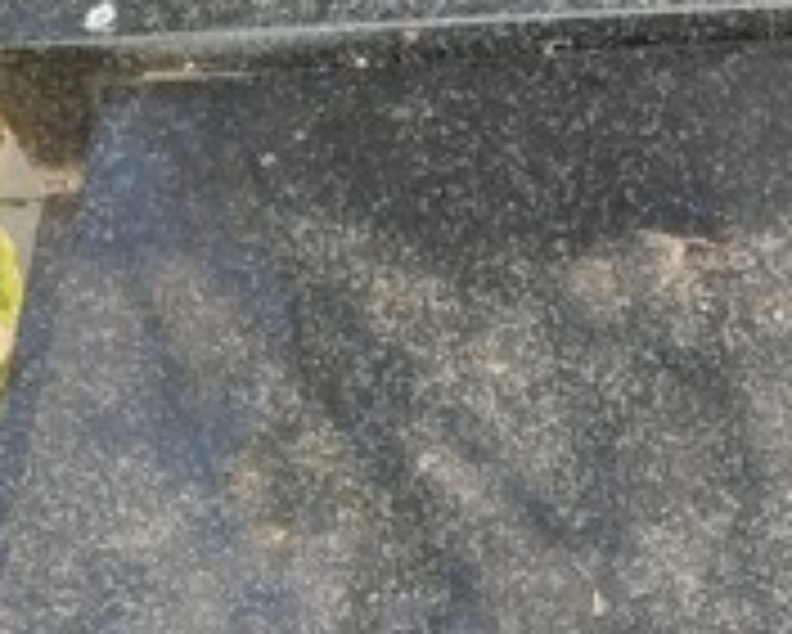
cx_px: 819
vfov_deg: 12.3
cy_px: 1264
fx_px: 2603
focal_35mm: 111
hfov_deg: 16.9
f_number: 1.9
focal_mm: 6.04
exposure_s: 1/138
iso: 50
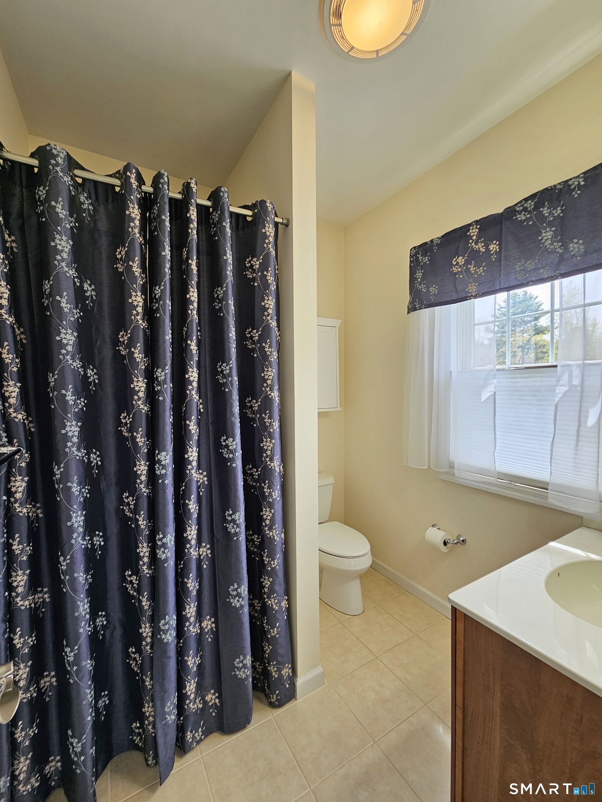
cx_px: 301
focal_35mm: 13
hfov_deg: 89.9
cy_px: 401
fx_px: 301
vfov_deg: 106.2
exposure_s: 1/120
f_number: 2.2
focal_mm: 2.2
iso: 64
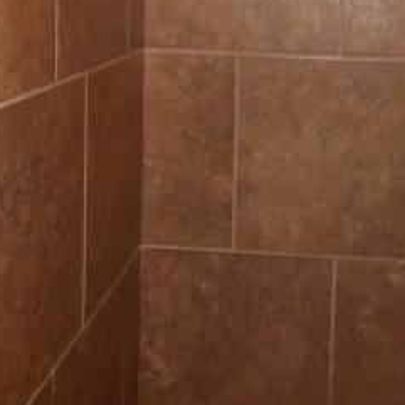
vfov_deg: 26.9
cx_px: 286
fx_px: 807
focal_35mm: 61
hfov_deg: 27.9
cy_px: 18
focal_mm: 4.6
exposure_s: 1/25
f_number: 3.2
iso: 200
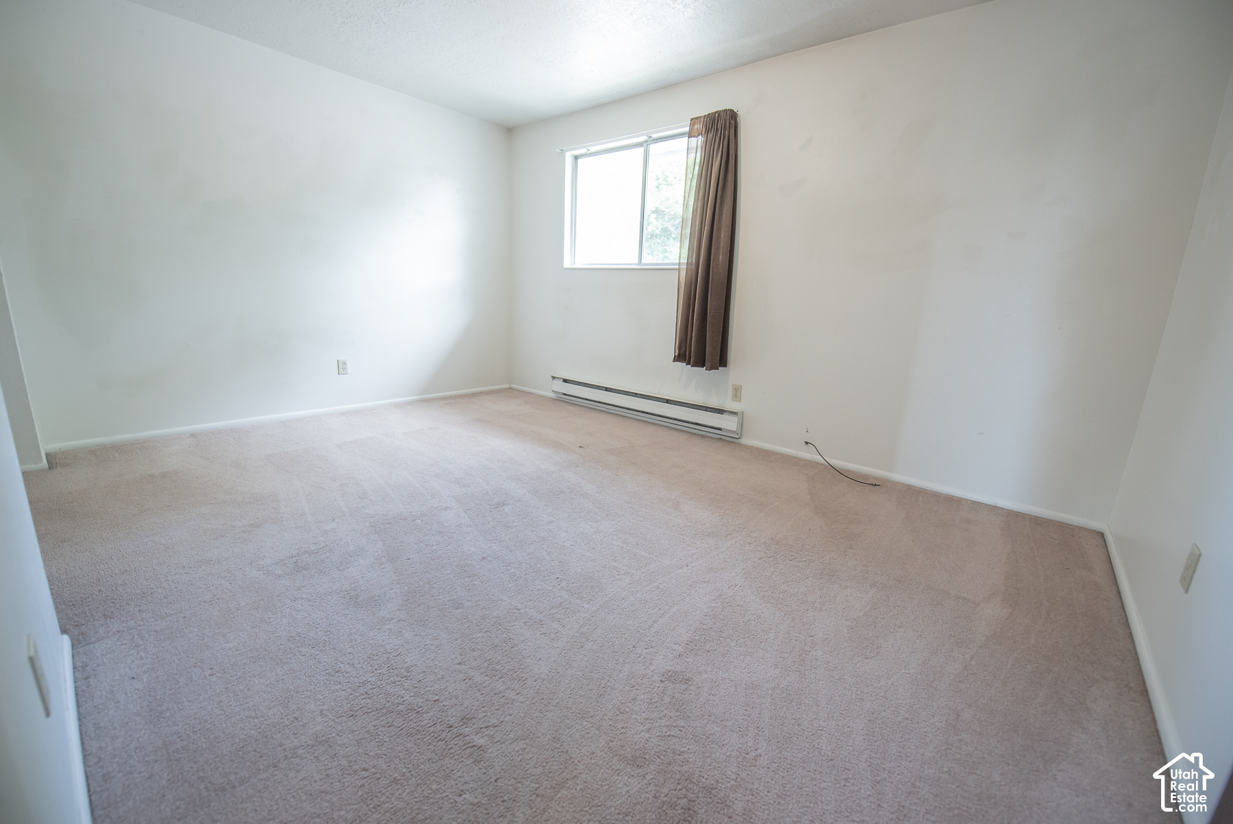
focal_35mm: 14
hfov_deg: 104.2
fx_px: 480
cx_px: 616
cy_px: 412
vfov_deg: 81.3
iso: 1000
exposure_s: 1/50
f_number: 3.5
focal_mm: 14
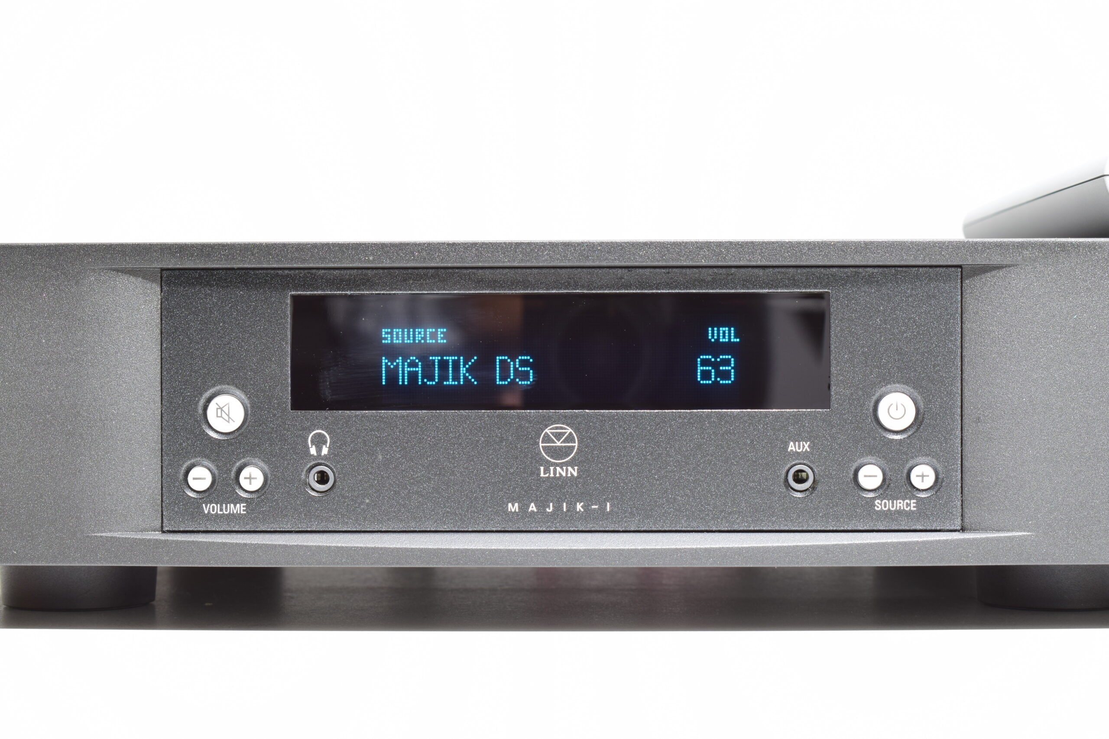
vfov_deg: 17.5
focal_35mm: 78
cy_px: 370
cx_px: 554
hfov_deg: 26.0
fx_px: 2403
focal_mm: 52
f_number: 25
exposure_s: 5
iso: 100
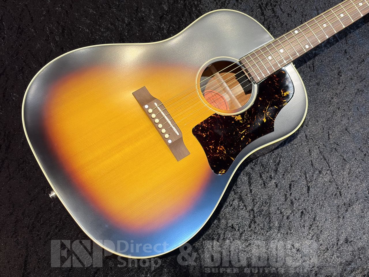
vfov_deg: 28.0
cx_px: 184
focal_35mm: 52
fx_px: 554
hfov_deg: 36.8
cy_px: 138
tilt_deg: -73.1
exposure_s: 1/40
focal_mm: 5.96
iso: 160
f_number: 1.6
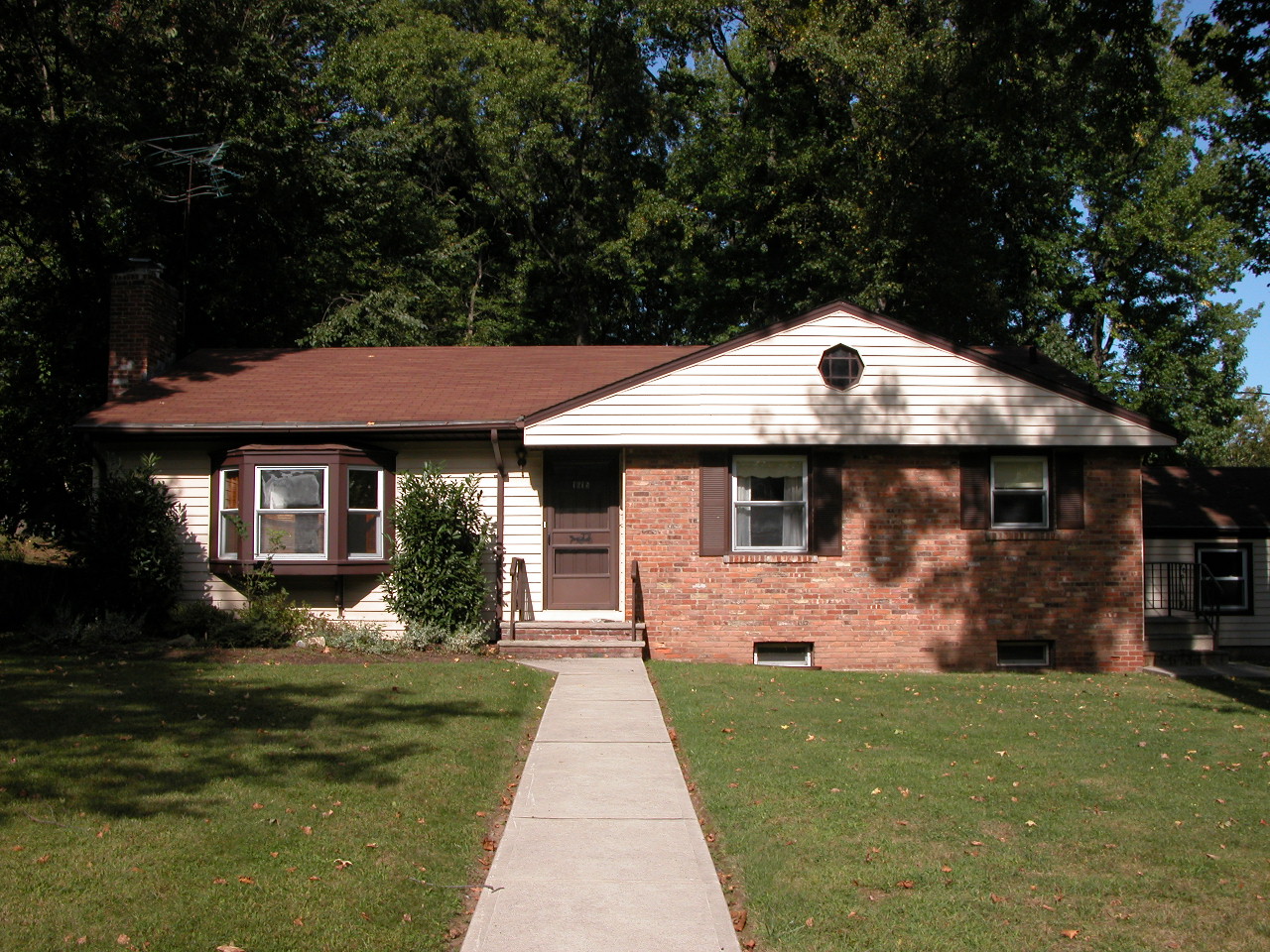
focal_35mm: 34
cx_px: 635
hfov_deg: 54.0
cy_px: 476
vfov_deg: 41.8
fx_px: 1247
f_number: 6.3
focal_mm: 8.9
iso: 100
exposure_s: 1/321
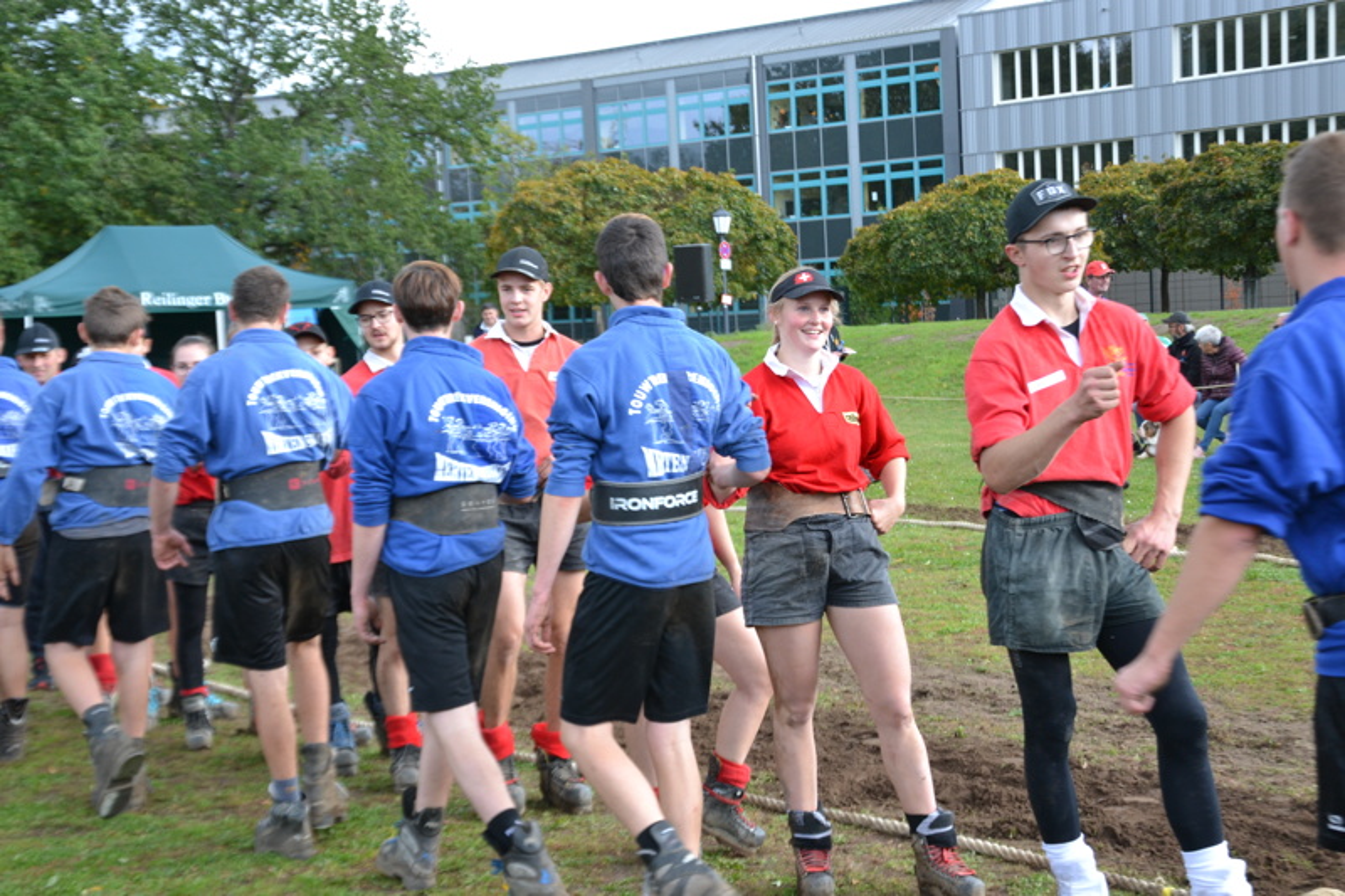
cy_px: 448
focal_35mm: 63
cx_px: 672
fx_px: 2353
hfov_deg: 31.9
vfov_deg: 21.6
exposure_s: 1/125
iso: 360
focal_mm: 42
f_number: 5.6
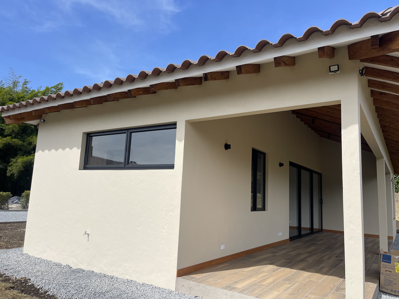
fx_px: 288
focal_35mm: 25
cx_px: 200
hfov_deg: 69.4
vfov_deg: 54.9
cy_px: 150
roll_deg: -2.5
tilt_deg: +8.9
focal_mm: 5.1
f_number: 1.6
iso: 32
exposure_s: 1/4049
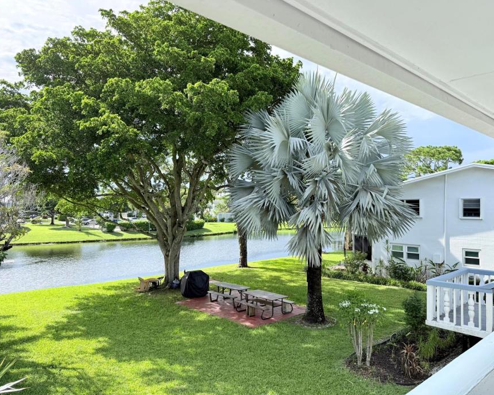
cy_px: 195
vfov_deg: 54.9
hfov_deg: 65.9
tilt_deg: +2.2
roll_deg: -0.4
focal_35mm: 26
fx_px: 380
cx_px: 267
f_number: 1.78
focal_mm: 6.76
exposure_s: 1/2169
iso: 100
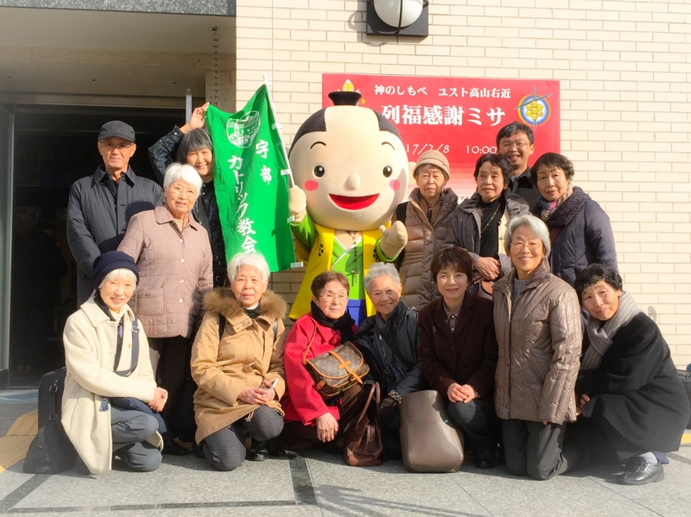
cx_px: 346
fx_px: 579
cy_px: 258
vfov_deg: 48.2
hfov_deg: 61.7
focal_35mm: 29
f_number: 2.2
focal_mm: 4.15
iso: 32
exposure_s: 1/1721
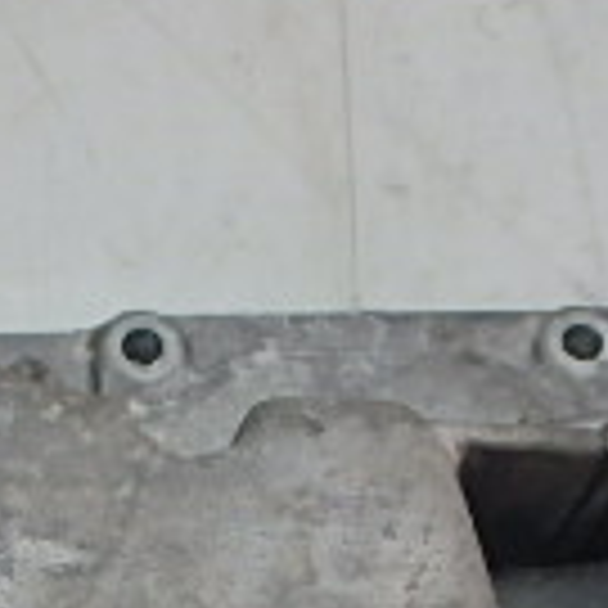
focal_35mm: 88
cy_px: 941
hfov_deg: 18.9
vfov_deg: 17.5
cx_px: -59
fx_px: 1749
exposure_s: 1/40
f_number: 3.5
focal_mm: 3.7
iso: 200
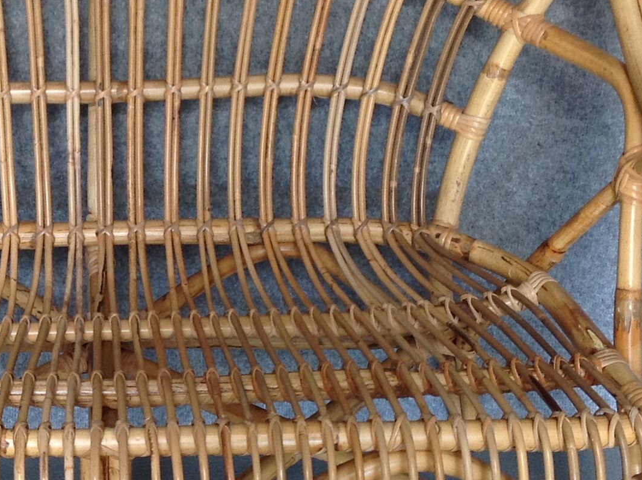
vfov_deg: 17.3
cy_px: 331
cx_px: 83
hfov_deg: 22.6
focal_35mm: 85
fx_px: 1574
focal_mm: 4.28
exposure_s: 1/20
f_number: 2.4
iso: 80
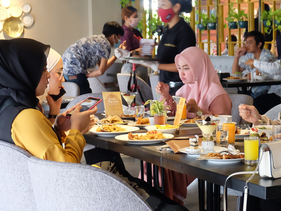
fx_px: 836
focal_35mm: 103
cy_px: 109
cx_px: 231
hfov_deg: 18.9
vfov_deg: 14.4
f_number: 5.3
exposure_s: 1/70
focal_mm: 37.1
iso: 3200
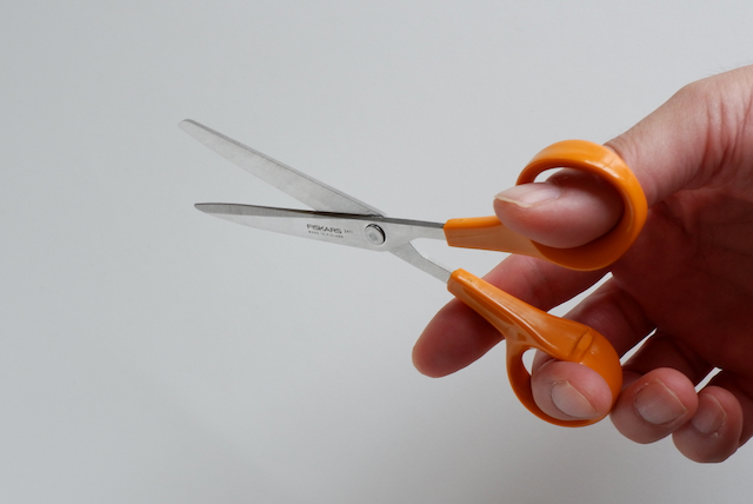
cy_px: 252
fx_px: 691
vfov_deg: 40.0
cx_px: 376
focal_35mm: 33
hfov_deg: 57.2
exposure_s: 1/30
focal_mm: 22.2
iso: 500
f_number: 10
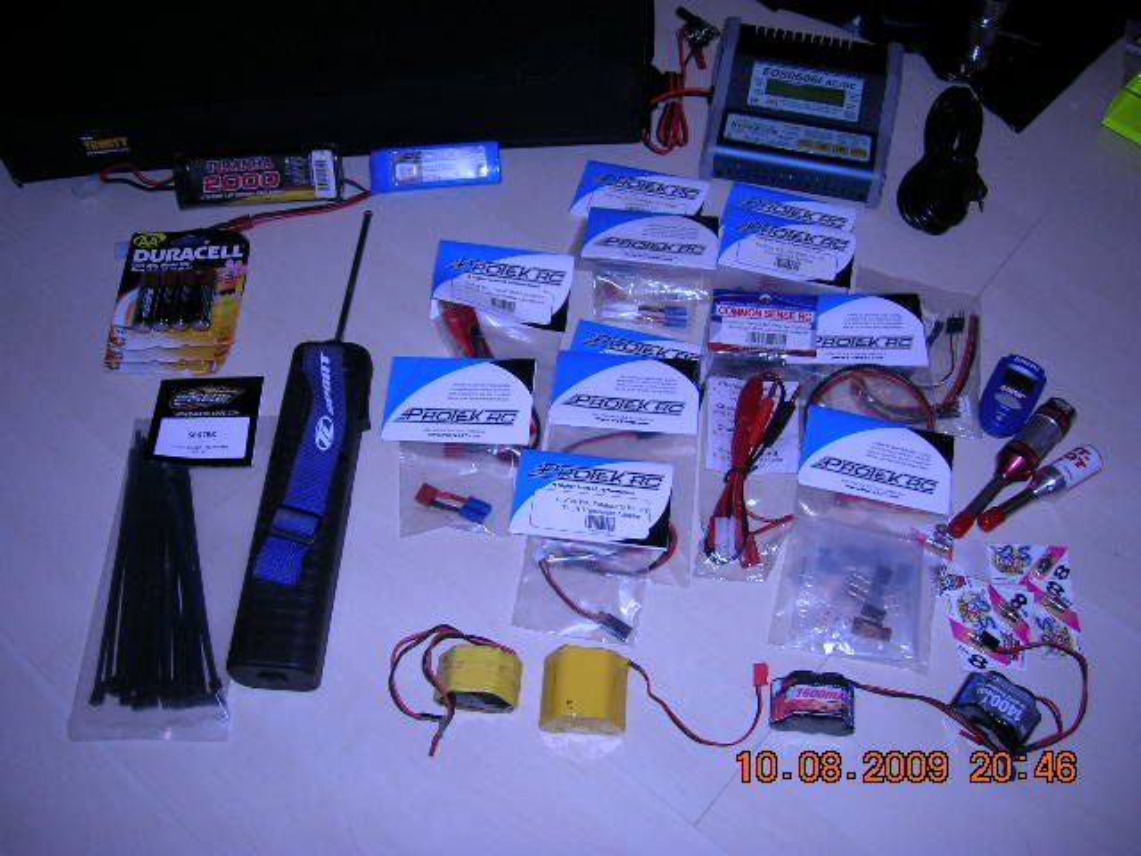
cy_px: 428
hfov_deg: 54.0
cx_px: 570
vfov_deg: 41.8
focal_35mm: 34
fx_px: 1121
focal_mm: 5.7
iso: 50
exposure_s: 1/60.1
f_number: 2.9
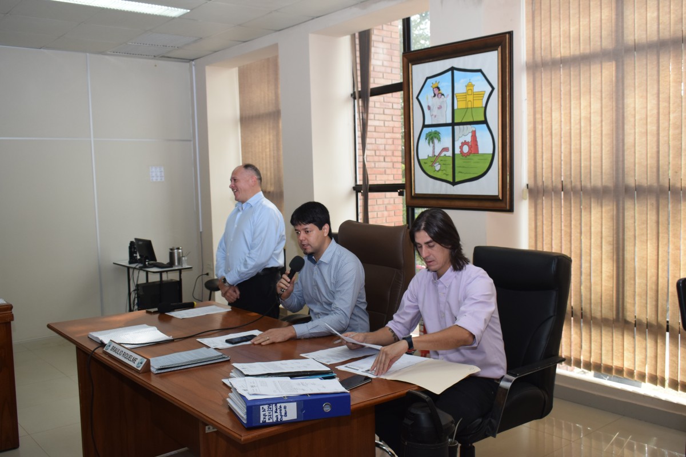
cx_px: 343
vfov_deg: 38.4
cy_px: 228
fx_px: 657
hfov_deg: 55.1
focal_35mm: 34
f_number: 5.6
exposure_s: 1/125
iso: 800
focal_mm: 23
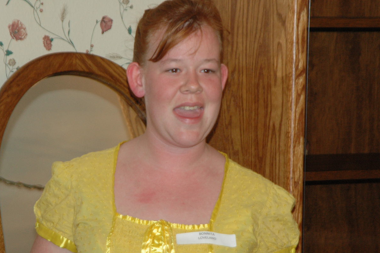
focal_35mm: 192
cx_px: 176
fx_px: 2025
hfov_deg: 10.7
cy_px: 145
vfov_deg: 7.1
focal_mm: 102
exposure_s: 1/60
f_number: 5.6
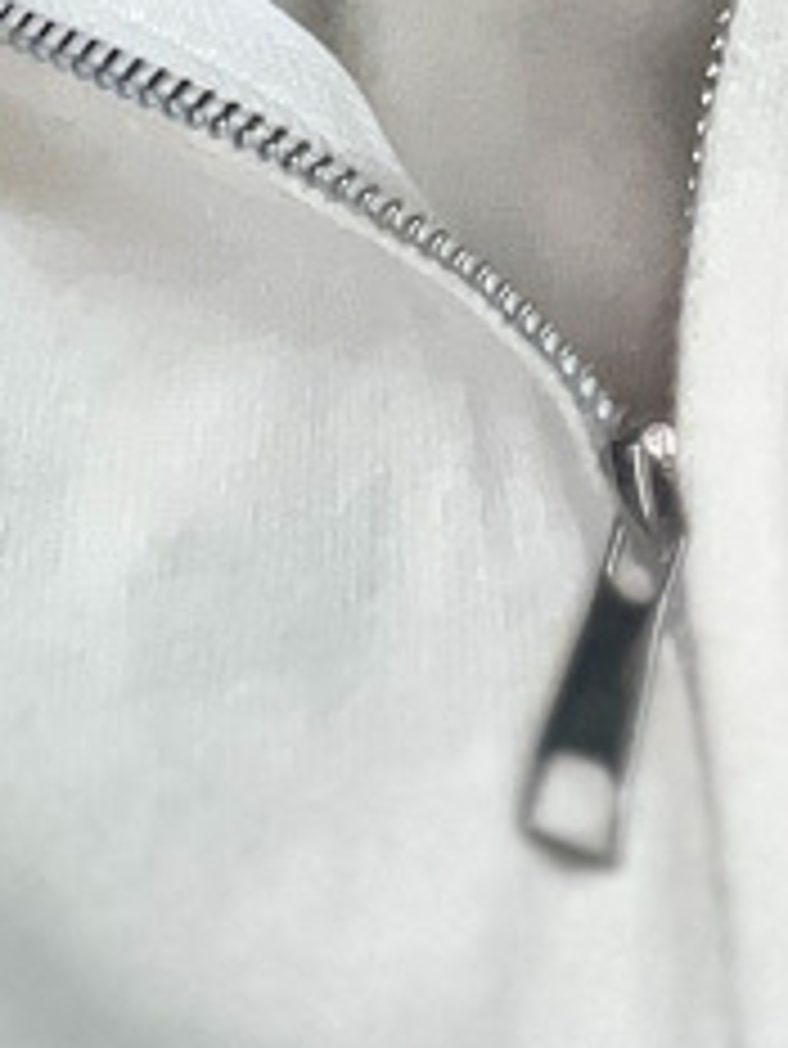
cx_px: 982
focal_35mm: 132
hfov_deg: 11.0
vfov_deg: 13.0
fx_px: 4003
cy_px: -1052
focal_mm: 2.71
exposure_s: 1/38
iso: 500
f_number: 2.2
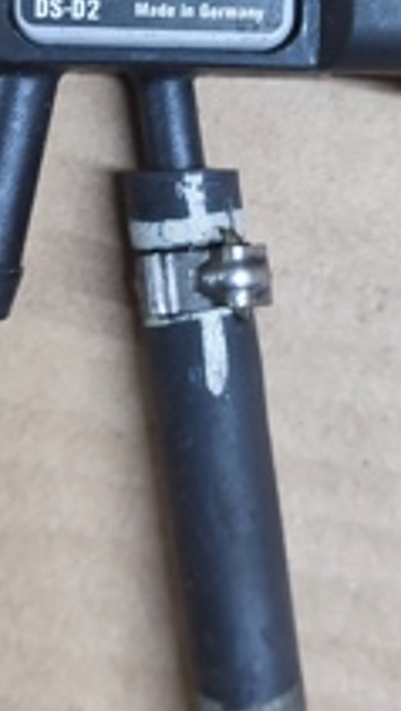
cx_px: 185
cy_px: 152
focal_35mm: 62
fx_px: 1170
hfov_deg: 19.5
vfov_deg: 32.9
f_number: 1.9
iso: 352
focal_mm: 6.04
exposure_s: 1/33
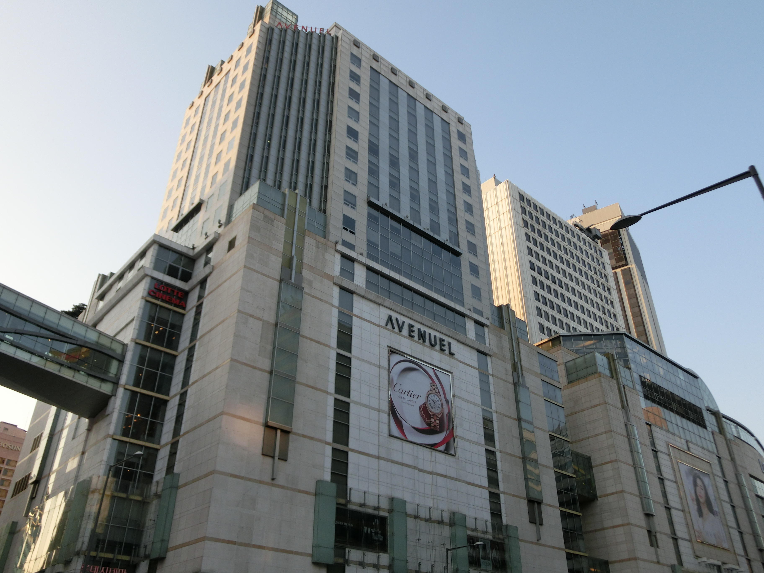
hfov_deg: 60.0
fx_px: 662
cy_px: 286
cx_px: 382
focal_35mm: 30
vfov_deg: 46.8
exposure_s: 1/320
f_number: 3.5
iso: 80
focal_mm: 5.36
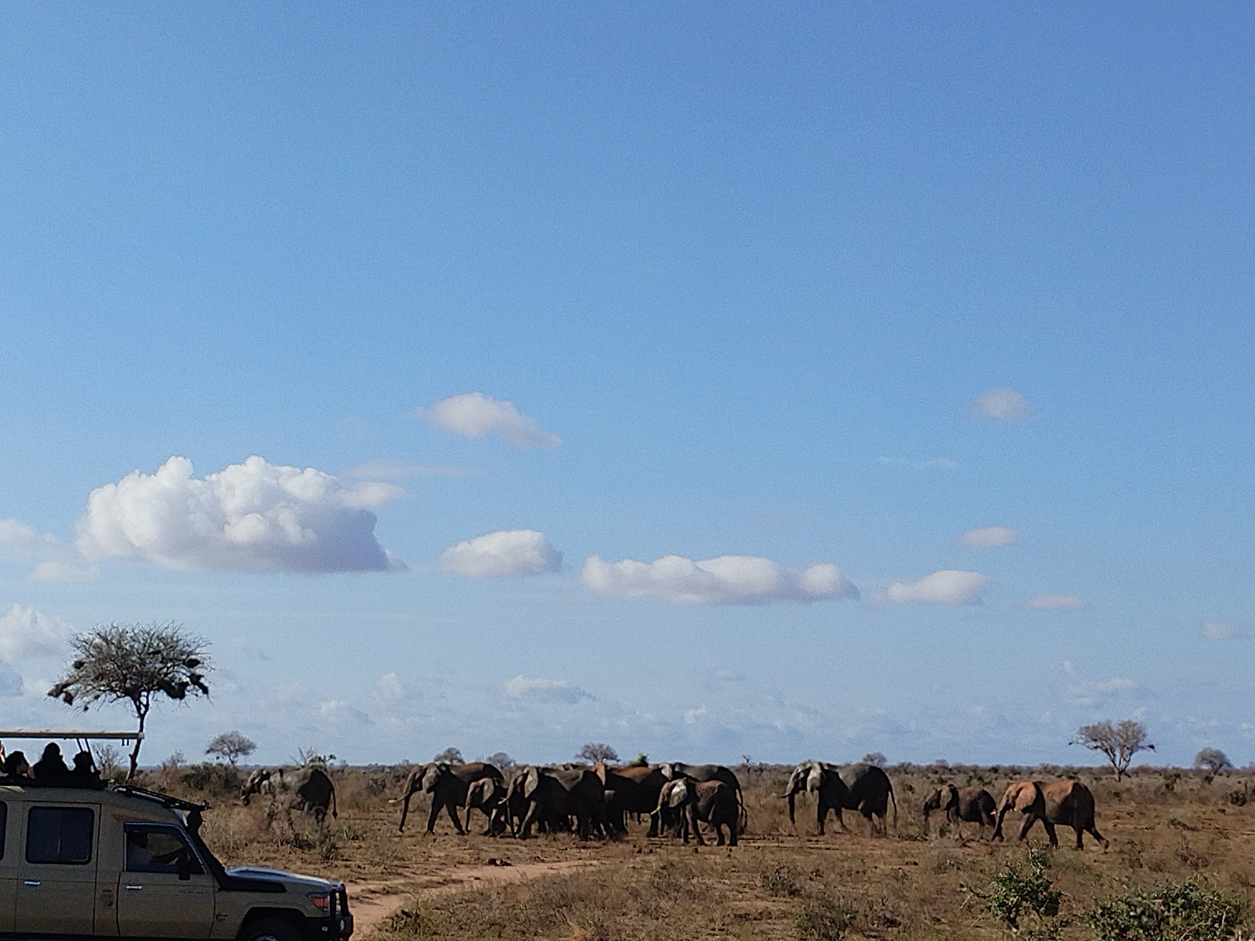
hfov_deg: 27.7
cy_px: 480
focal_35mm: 70
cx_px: 513
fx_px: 2538
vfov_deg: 21.0
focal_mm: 4.25
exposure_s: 1/2752
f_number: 1.8
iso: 100
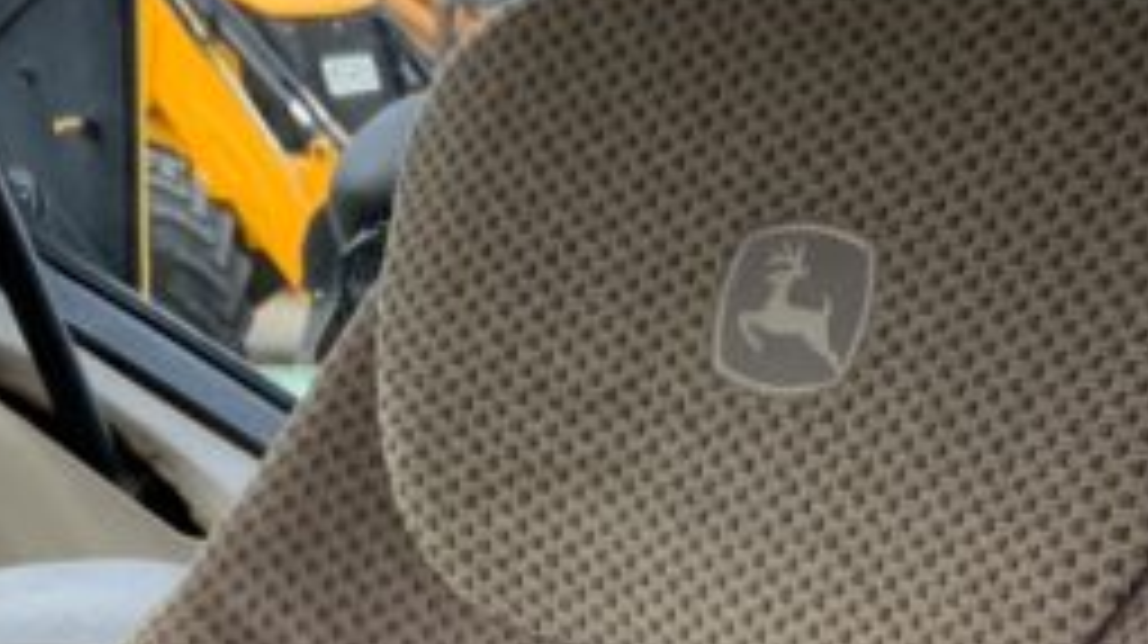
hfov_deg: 16.9
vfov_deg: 9.1
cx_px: 531
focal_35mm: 127
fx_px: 3863
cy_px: 1180
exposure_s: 1/212
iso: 16
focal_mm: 3
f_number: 1.8
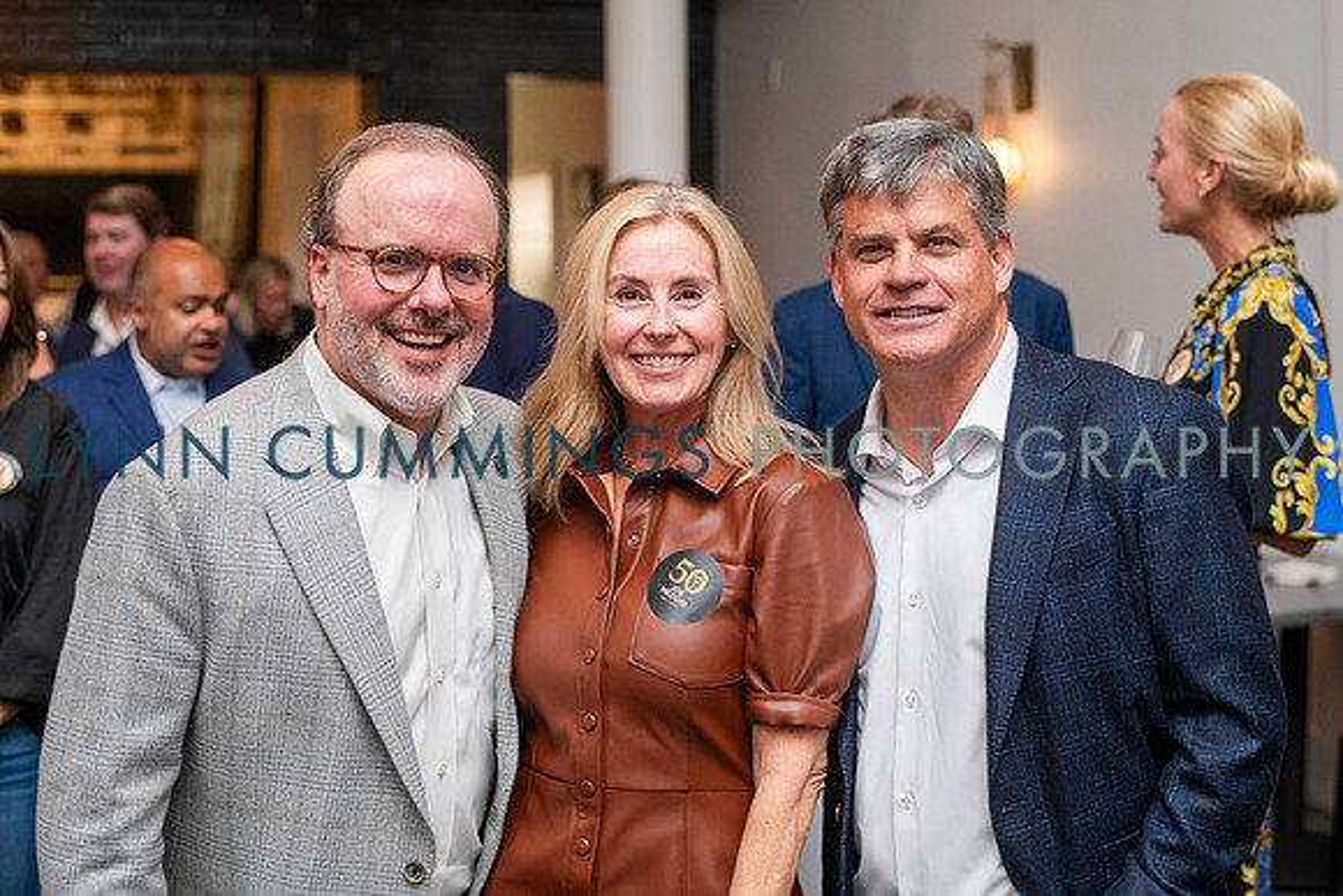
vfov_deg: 23.2
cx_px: 672
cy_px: 448
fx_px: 2181
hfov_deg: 34.2
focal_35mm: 58
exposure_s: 1/125
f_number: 4
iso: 1250
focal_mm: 58
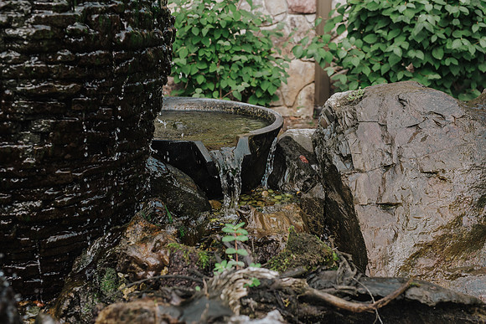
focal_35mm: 50
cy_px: 162
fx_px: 679
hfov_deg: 39.4
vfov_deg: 26.9
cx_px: 243
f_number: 5
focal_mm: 50
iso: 250
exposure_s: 1/320
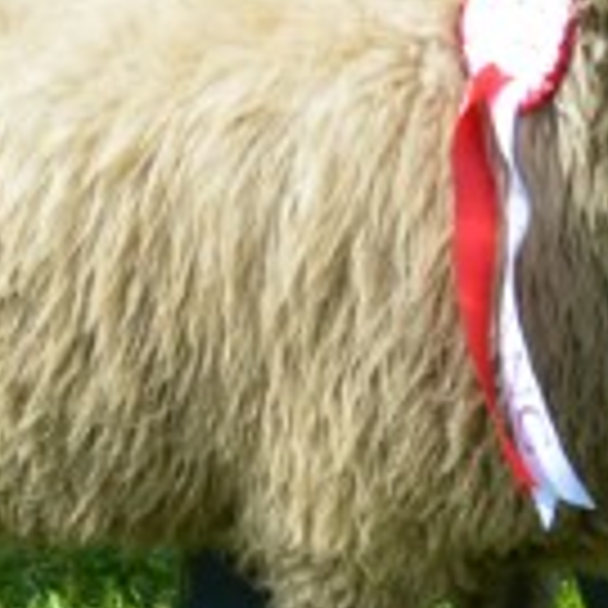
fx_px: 6041
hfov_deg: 5.5
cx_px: -982
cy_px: -387
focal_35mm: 304
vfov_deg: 5.7
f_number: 7.1
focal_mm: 28
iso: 200
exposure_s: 1/200
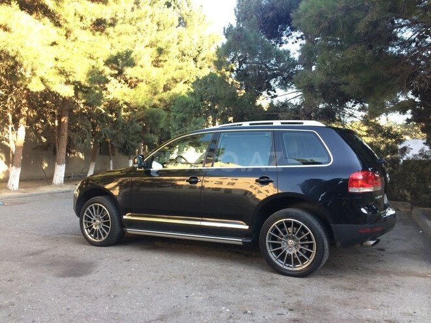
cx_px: 216
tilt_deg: -1.9
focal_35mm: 29
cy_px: 162
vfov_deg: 48.2
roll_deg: -0.8
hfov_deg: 61.7
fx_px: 361
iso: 40
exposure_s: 1/100
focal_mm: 4.15
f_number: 2.2
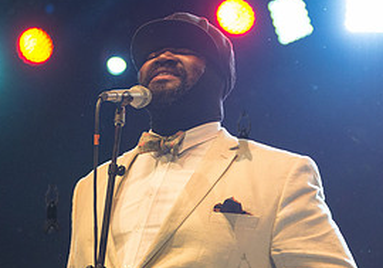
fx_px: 1912
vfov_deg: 8.0
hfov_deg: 11.4
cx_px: 261
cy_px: 279
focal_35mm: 177
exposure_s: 1/500
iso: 1600
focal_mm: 80
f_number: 3.2
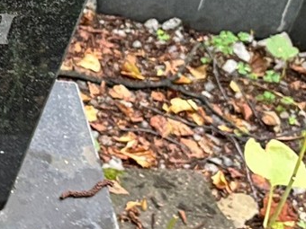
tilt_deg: -41.0
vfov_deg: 13.3
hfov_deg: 16.4
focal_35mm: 110
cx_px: -147
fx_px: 972
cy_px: -8
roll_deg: -2.6
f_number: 1.6
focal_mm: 5.96
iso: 500
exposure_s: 1/58
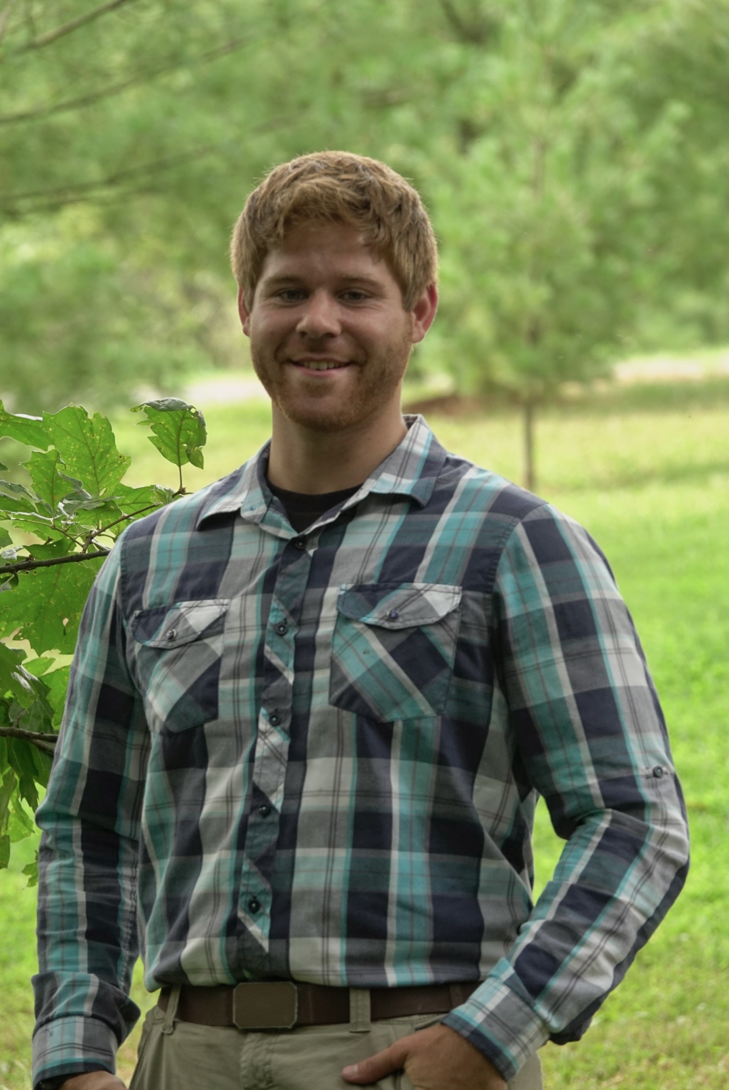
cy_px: 545
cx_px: 364
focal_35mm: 247
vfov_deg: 8.3
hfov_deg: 5.6
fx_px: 7489
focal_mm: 90.45
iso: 250
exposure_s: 1/250
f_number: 4
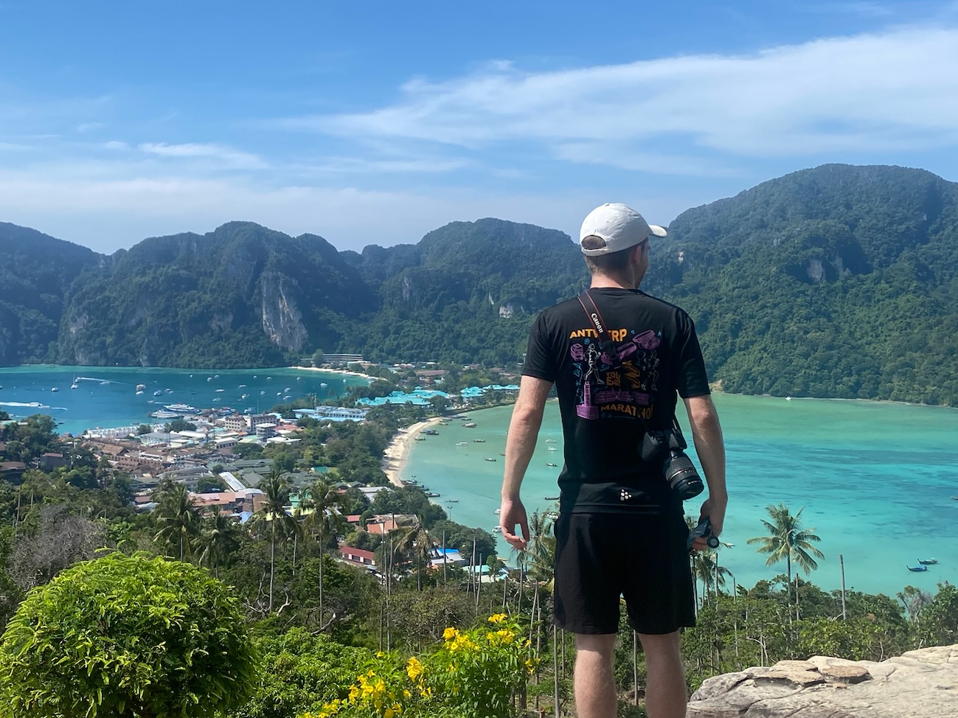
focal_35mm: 41
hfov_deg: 45.3
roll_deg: +0.7
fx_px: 1135
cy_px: 285
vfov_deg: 35.0
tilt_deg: +0.7
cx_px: 344
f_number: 1.8
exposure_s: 1/3300
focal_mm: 4.25
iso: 32
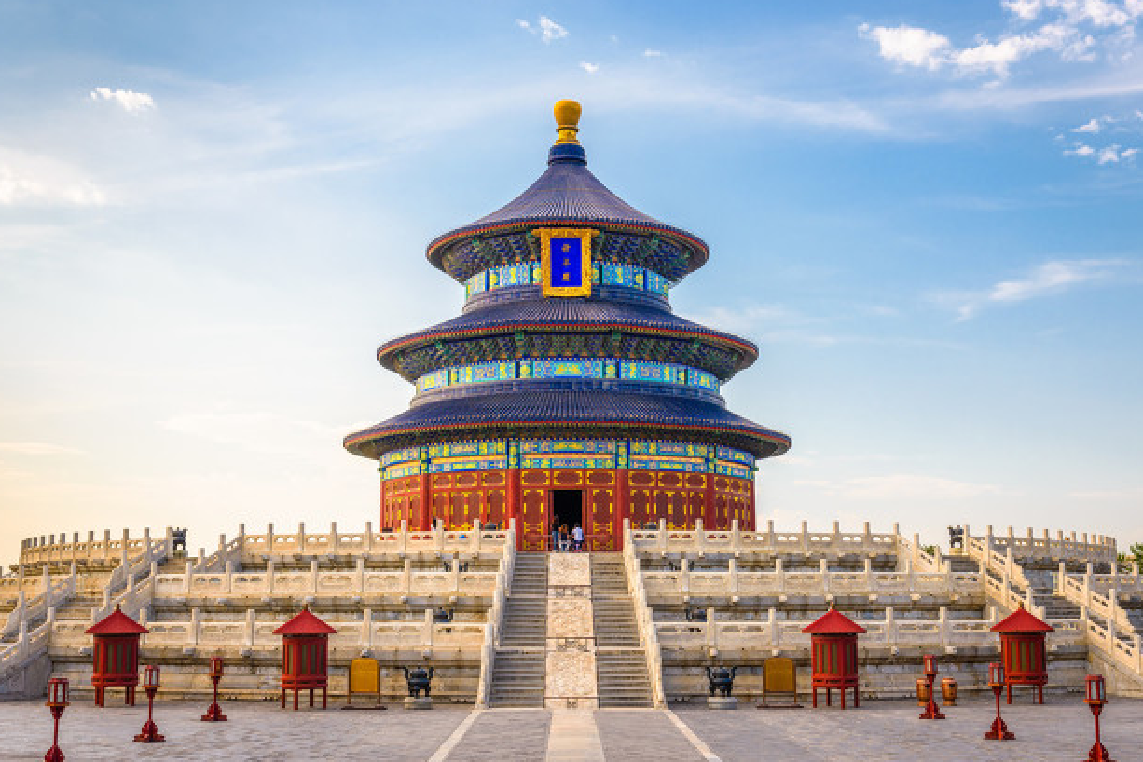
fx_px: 1493
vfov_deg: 28.7
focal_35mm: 47
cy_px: 372
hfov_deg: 41.9
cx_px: 571
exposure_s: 1/125
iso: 200
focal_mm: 45
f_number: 6.3
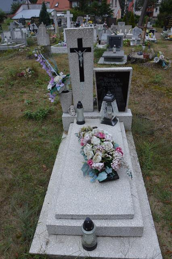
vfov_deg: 67.4
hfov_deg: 47.9
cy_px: 130
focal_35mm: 27
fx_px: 194
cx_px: 86
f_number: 6.3
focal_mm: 18
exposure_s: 1/160
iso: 100
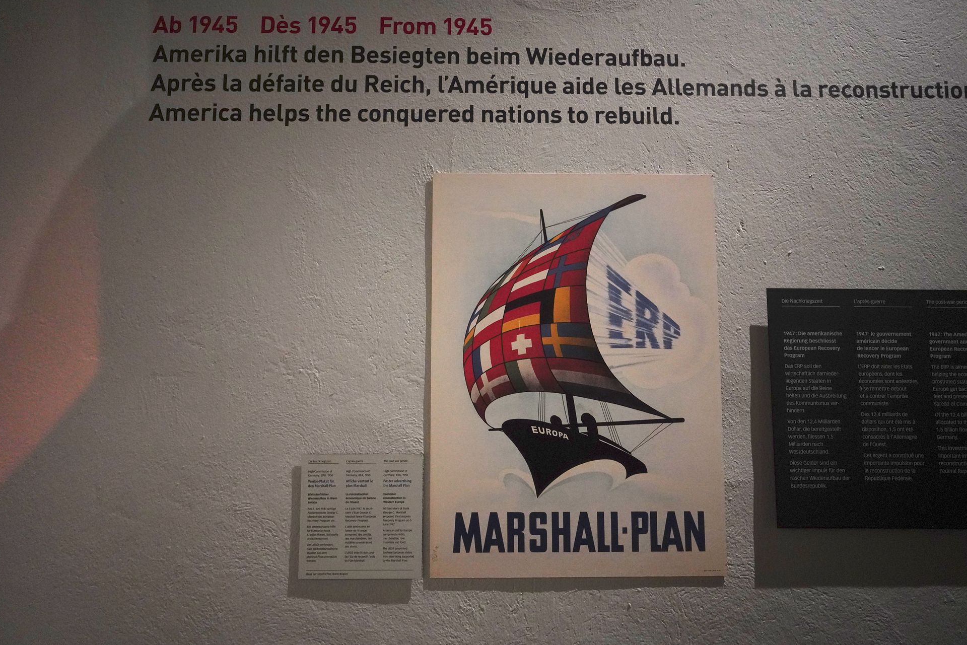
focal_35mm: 25
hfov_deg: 71.5
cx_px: 492
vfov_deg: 51.3
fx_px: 672
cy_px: 322
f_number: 2.8
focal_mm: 24
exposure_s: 1/80
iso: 3200
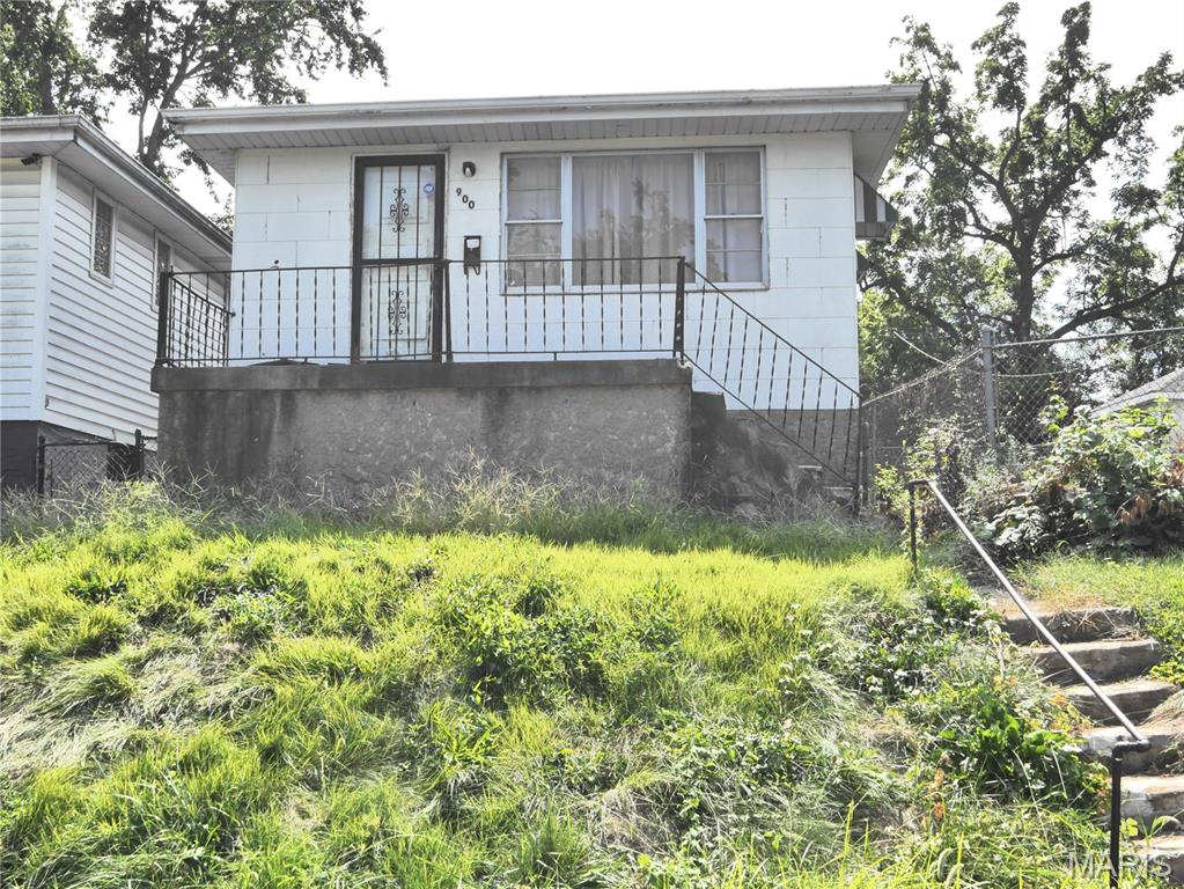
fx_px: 1232
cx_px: 592
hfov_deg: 51.3
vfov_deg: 39.7
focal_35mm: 36
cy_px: 444
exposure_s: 1/320
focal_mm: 18
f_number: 9
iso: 800
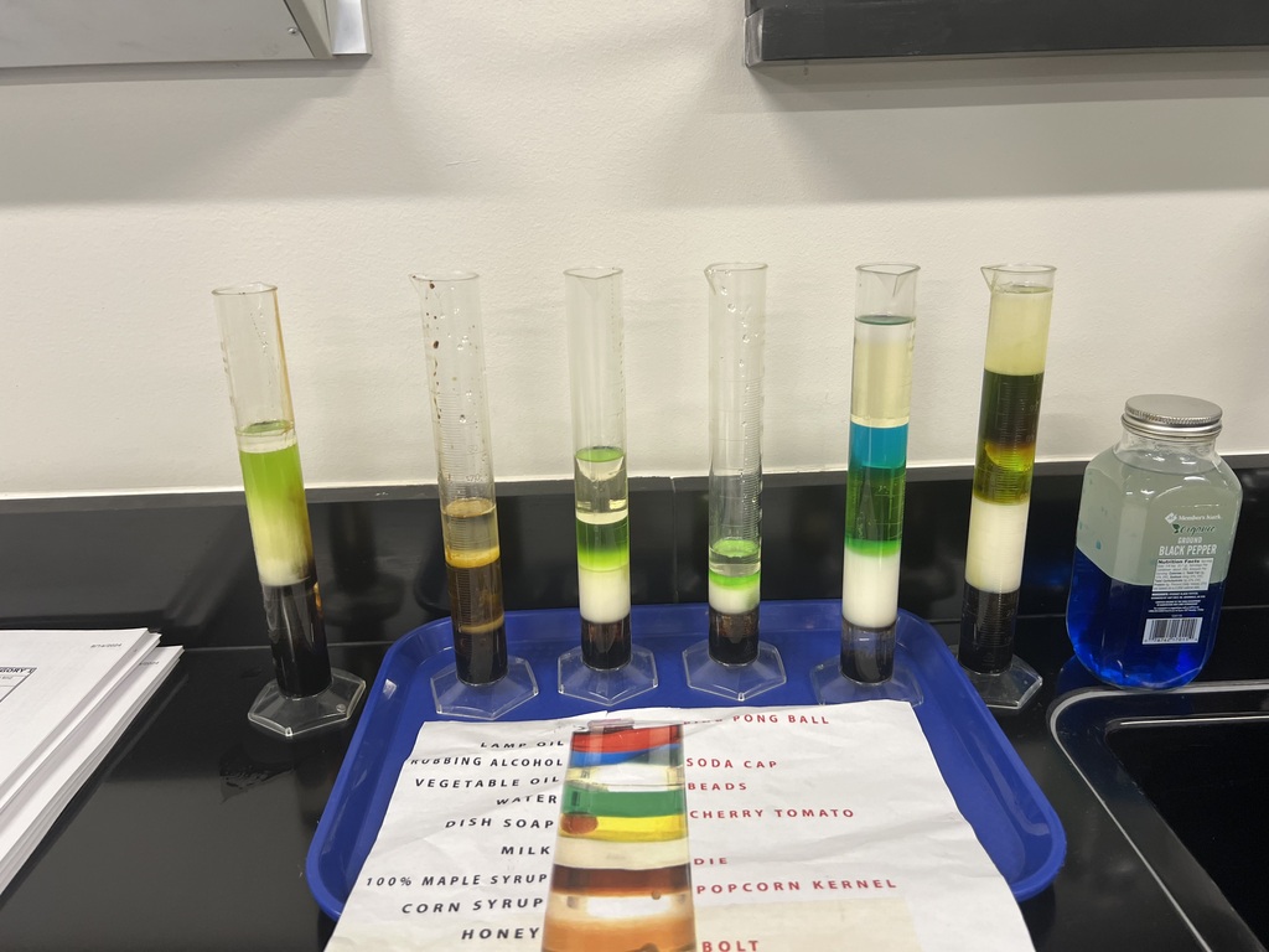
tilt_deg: -20.6
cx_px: 634
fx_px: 953
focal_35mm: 26
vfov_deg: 53.1
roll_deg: +2.4
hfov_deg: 67.3
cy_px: 476
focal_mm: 5.7
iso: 125
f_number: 1.5
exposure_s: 1/115
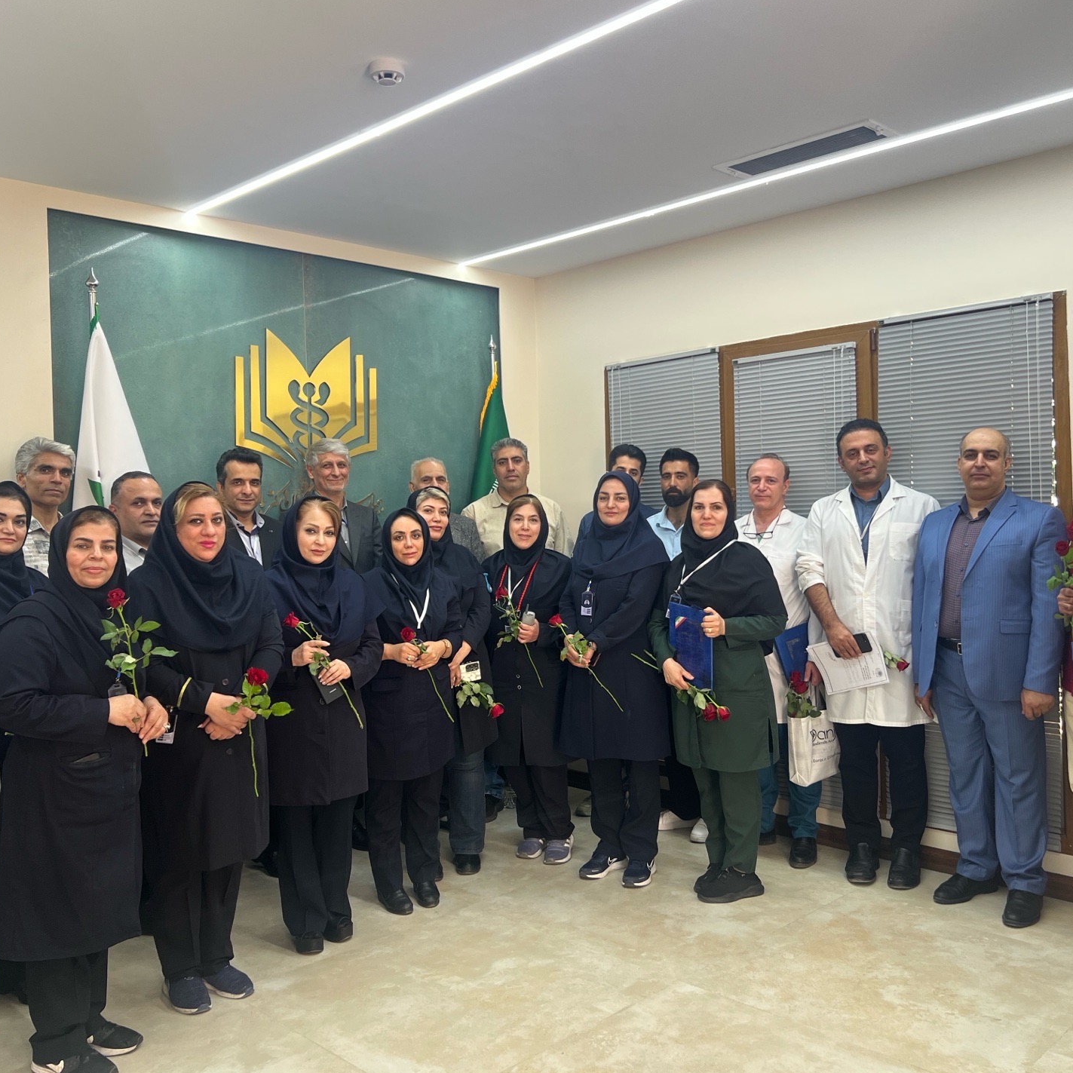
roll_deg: +1.5
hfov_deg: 52.5
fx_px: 1087
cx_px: 560
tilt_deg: -0.9
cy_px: 534
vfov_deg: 52.5
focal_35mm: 31
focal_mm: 5.7
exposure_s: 1/100
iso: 80
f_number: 1.5
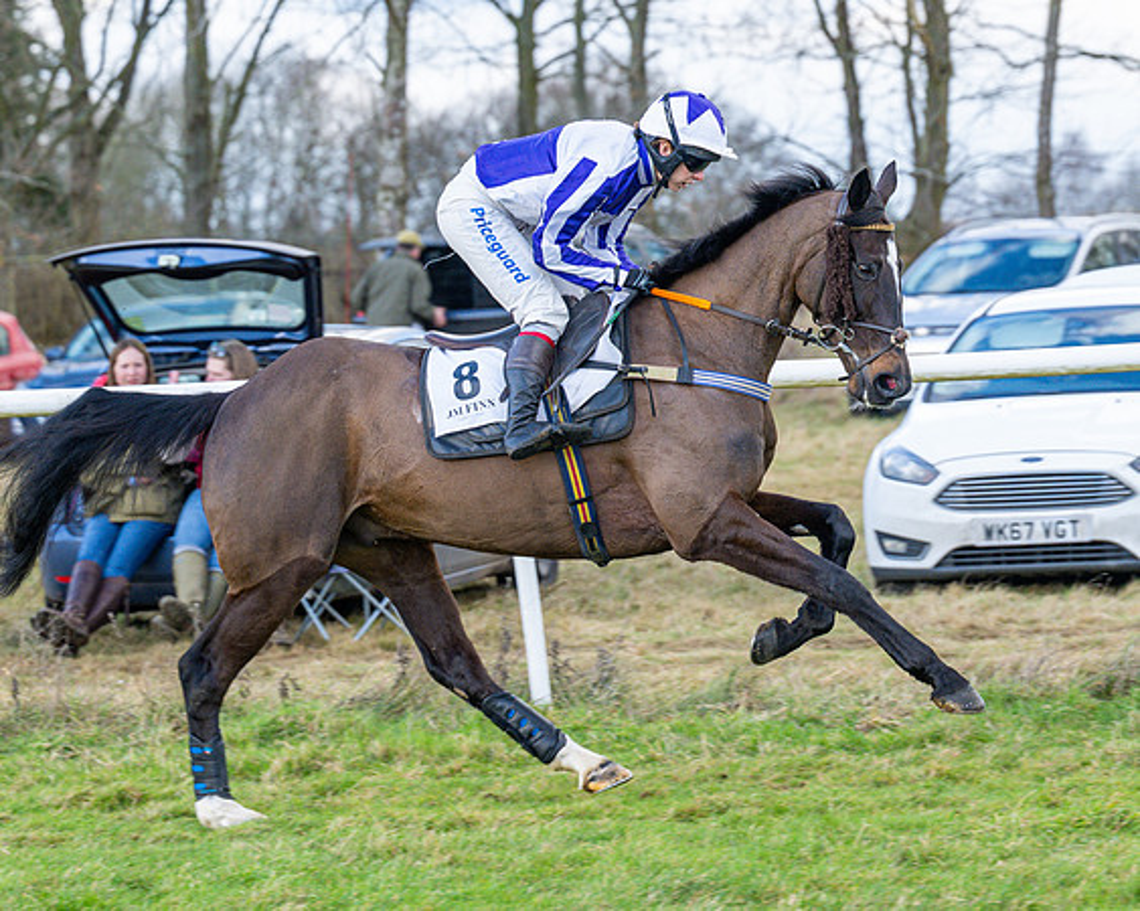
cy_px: 499
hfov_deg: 9.1
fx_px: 7196
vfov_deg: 7.2
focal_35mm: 213
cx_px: 538
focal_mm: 115
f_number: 4
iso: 500
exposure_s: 1/1000
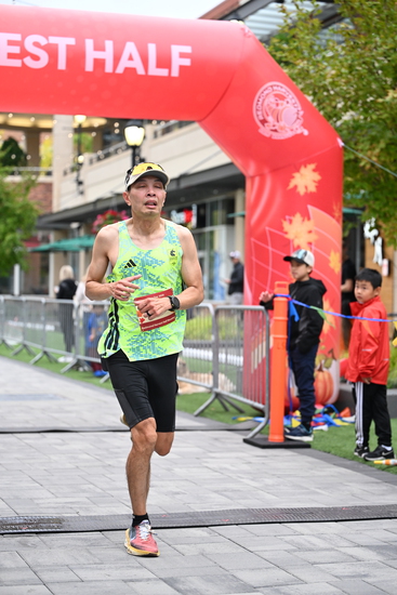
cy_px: 298
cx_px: 198
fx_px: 1207
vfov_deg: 27.7
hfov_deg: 18.7
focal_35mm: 73
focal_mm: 73
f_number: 2.8
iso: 1600
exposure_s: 1/1250
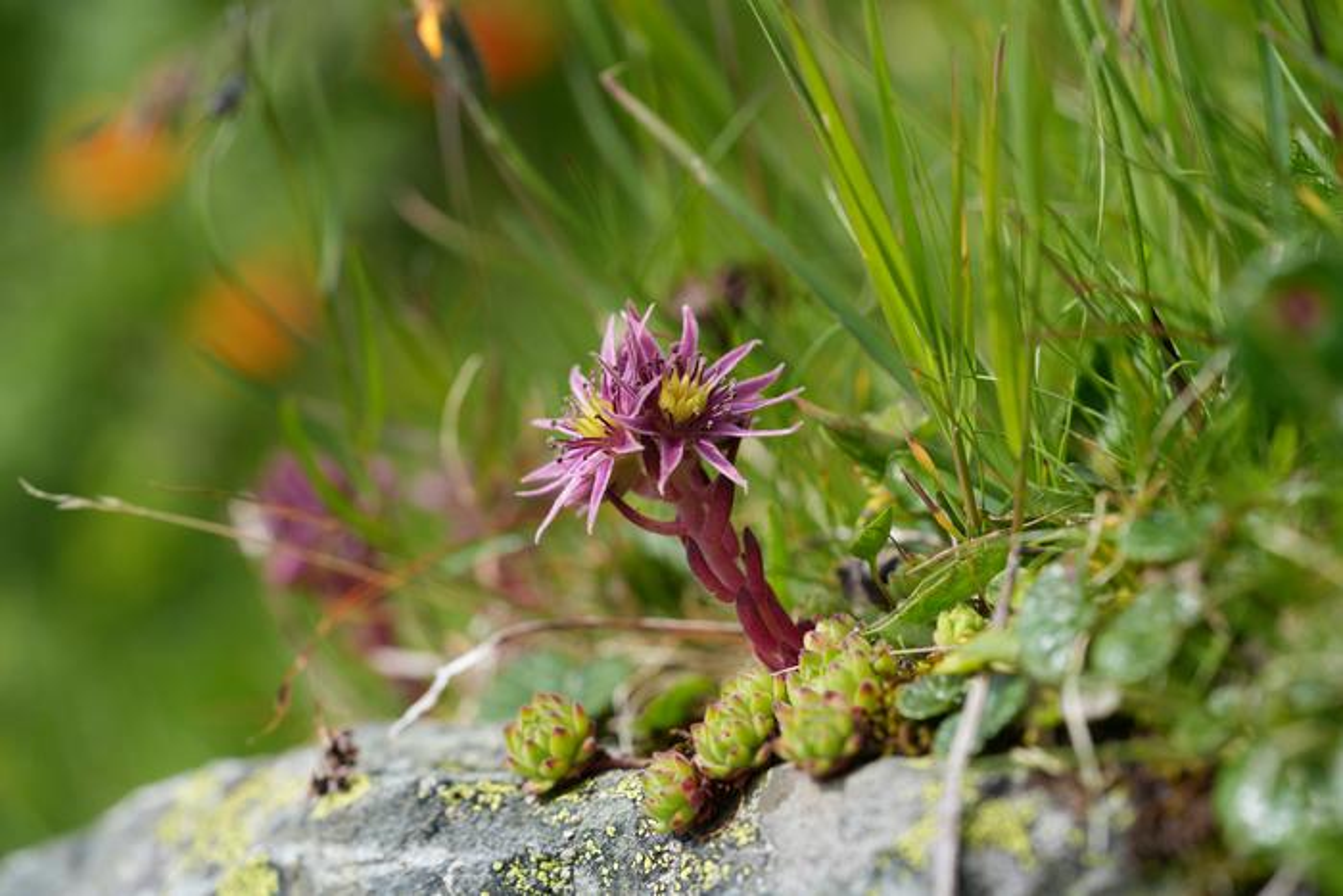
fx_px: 3358
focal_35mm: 90
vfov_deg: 15.2
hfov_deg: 22.6
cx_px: 672
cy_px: 448
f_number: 5.6
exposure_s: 1/320
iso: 160
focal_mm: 90
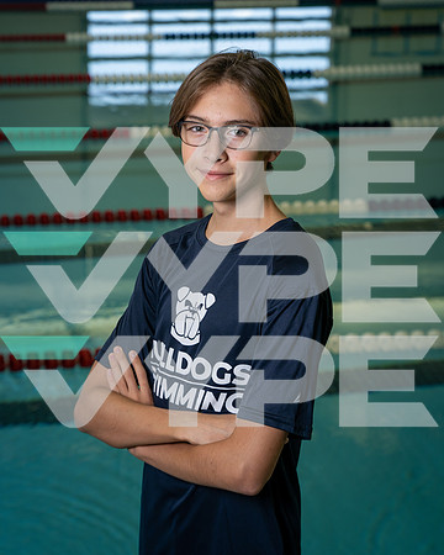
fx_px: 1619
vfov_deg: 19.5
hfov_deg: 15.6
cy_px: 278
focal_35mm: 99
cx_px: 184
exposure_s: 1/250
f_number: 4.5
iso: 200
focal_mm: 70
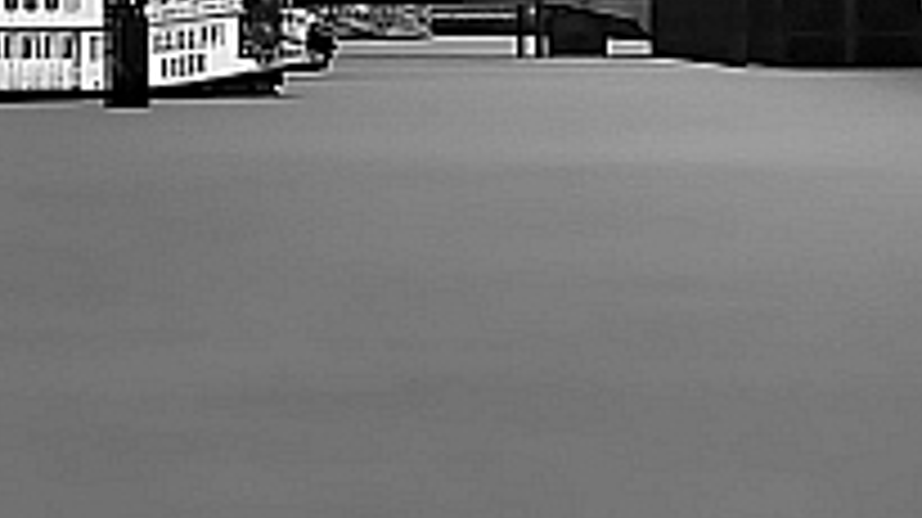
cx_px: -238
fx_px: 9968
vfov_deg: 2.9
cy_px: -696
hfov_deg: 5.3
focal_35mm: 408
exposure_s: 20
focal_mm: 78
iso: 200
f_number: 16
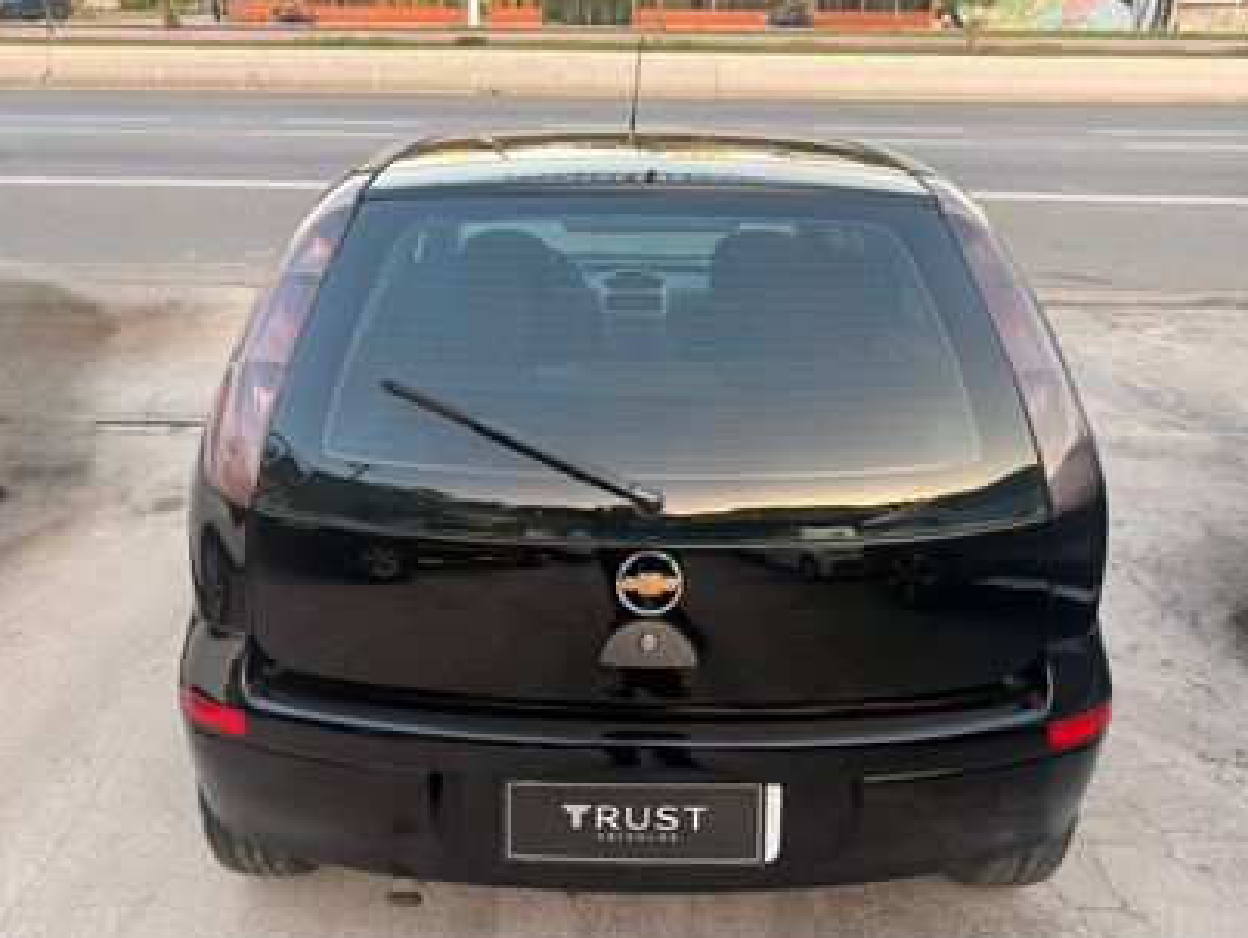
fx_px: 1010
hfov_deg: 63.4
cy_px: 489
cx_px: 601
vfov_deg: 49.8
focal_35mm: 28
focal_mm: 6.76
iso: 64
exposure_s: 1/121
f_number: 1.78
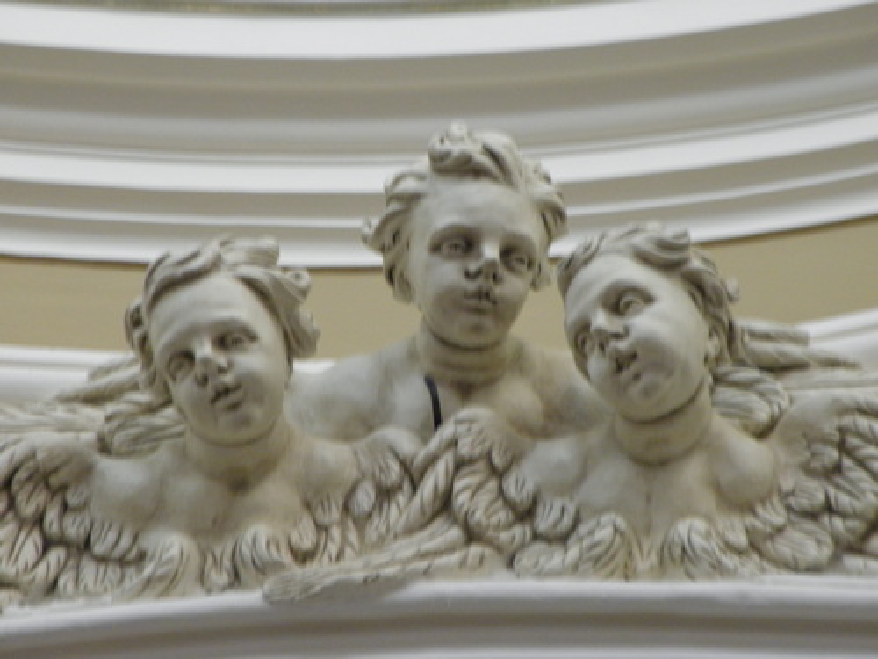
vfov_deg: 4.2
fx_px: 9030
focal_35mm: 356
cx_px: 439
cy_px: 330
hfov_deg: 5.6
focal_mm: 63.7
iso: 400
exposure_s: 1/6
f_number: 5.4
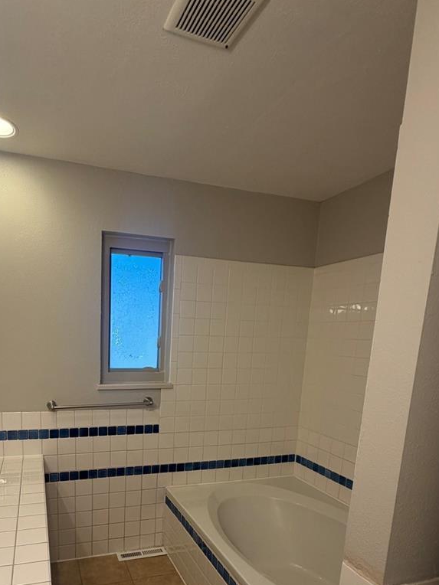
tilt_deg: -8.8
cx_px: 144
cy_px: 405
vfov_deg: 73.3
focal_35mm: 22
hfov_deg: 59.6
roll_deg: -0.4
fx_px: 372
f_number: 2.2
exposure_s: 1/120
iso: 80
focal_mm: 2.22
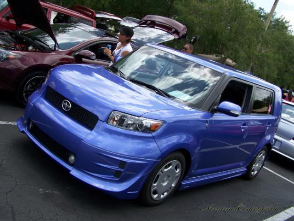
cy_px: 110
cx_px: 147
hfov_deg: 49.0
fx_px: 323
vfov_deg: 37.7
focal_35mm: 38
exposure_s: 1/250
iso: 64
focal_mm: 6.3
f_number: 4
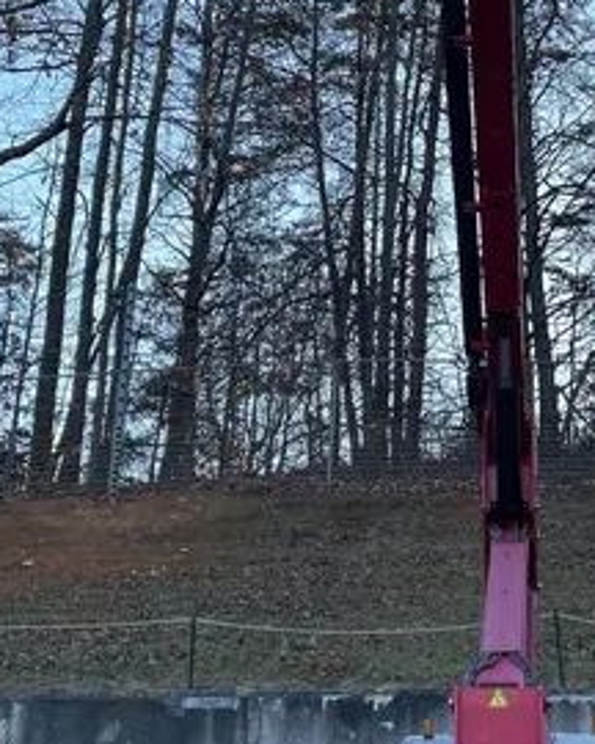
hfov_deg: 21.9
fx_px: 1519
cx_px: 466
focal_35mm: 69
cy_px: 142
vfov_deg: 27.0
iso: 32
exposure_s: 1/550
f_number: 1.6
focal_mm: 4.2
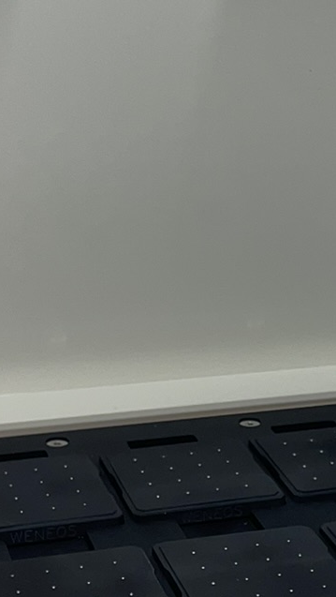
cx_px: 250
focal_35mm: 91
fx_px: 1439
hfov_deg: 13.3
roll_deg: -0.8
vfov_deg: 23.3
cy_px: 390
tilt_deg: -21.3
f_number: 1.6
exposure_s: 1/188
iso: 32
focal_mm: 4.2
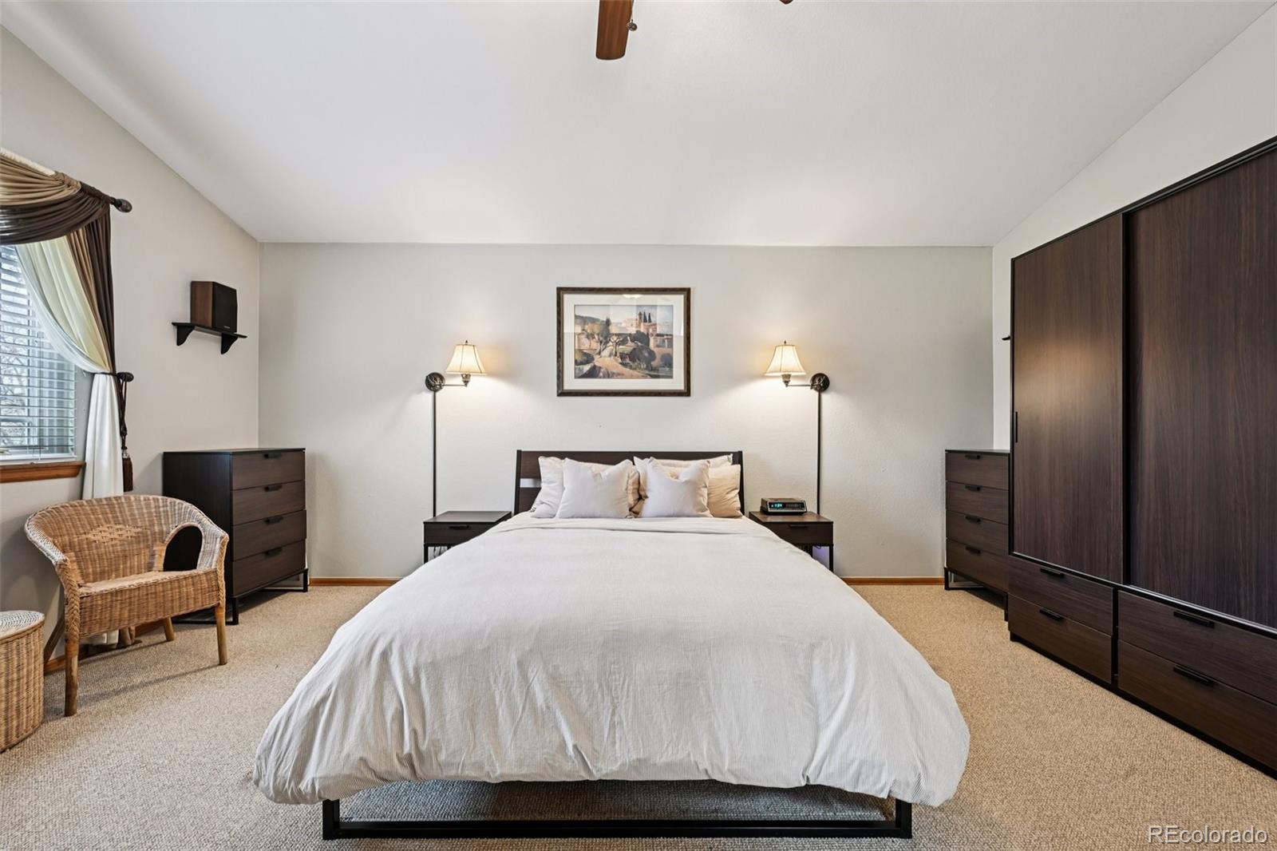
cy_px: 426
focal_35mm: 14
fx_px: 496
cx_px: 638
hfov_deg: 104.3
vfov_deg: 81.2
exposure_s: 1/4
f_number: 11
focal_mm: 14
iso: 400
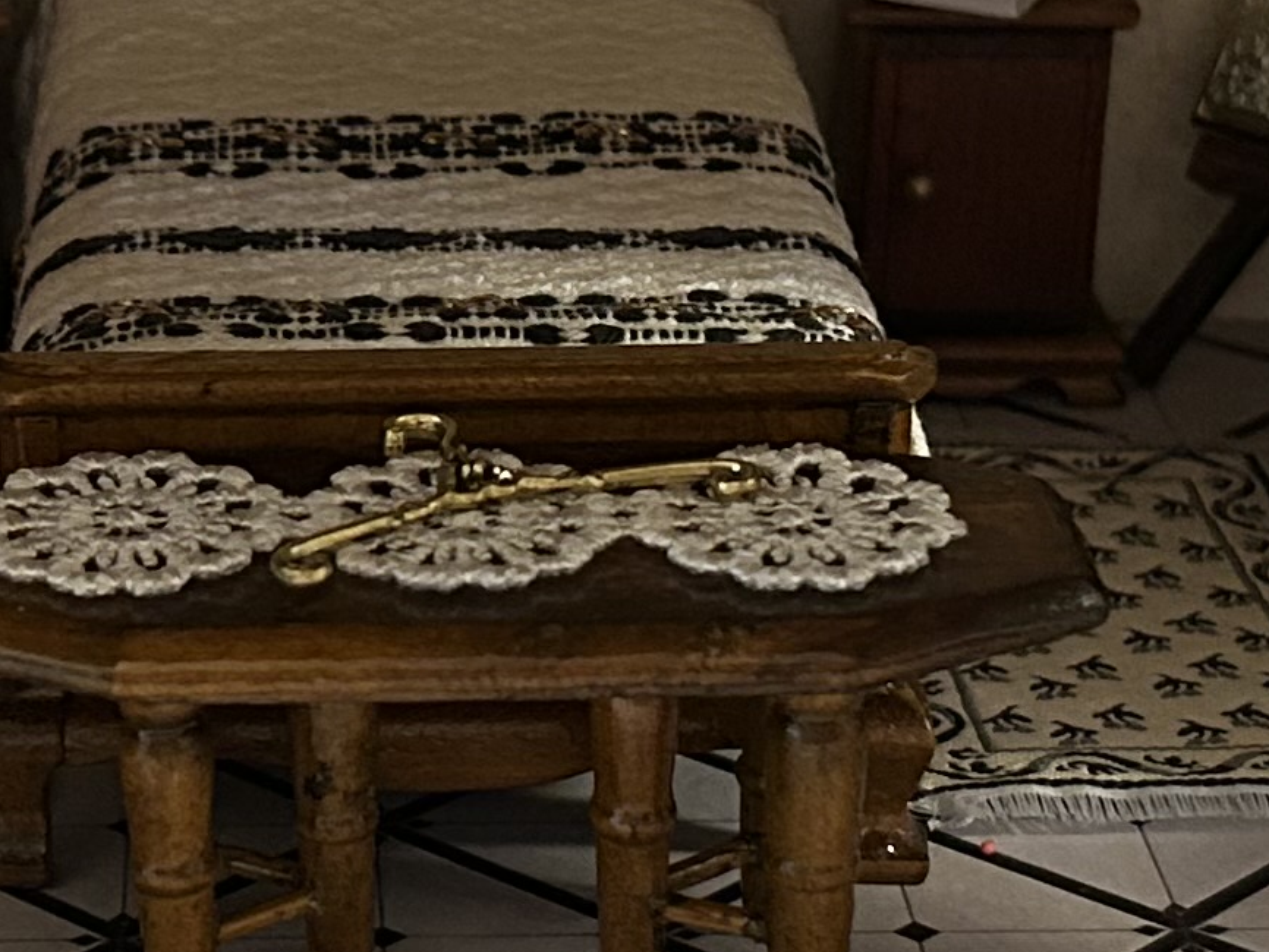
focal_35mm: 121
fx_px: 4437
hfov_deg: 16.2
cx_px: 372
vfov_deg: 12.2
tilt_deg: -19.7
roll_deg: +0.1
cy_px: 400
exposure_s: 1/33
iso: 500
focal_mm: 5.7
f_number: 1.5
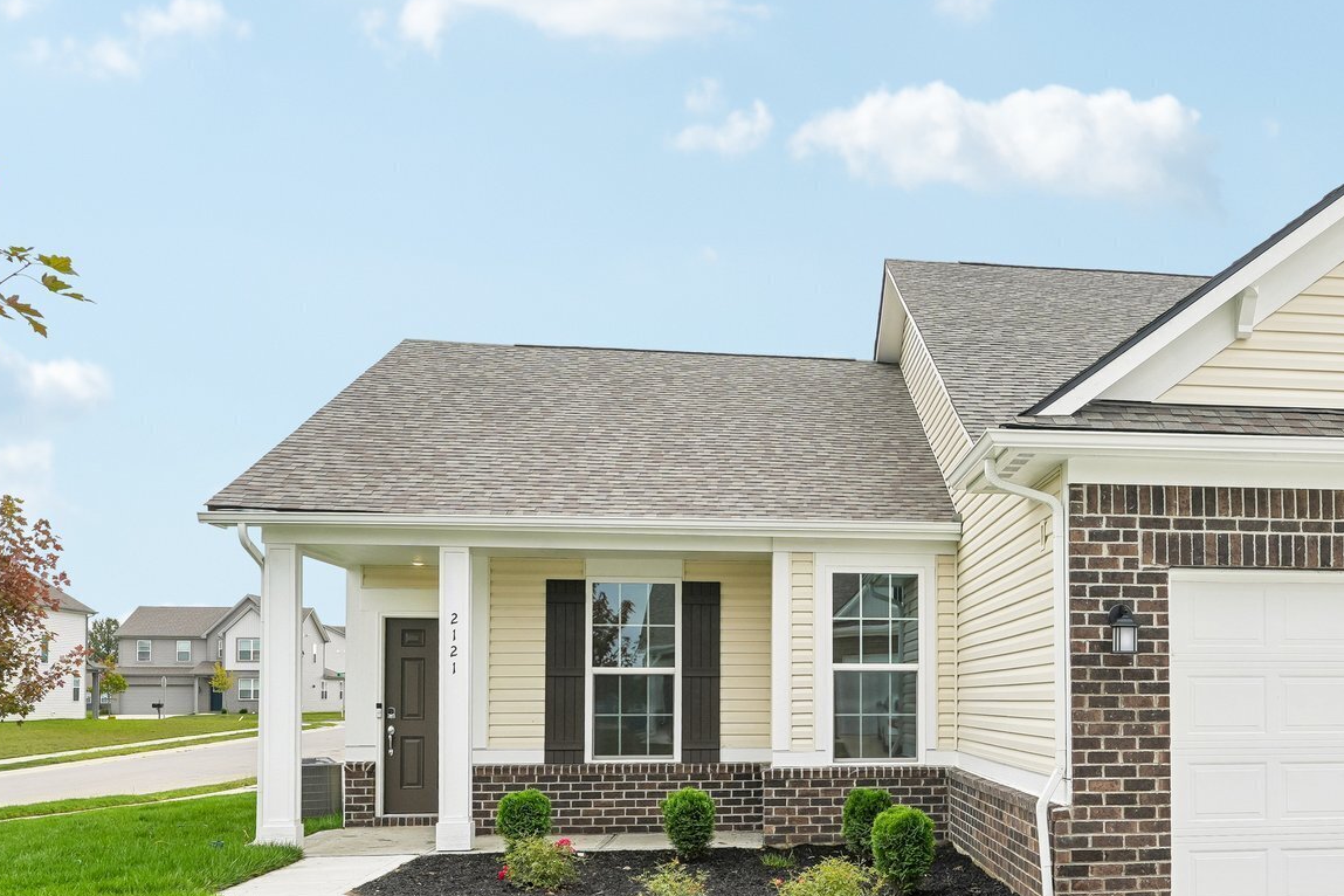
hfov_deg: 43.8
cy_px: 540
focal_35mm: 42
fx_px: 1564
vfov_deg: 31.9
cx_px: 1112
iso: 100
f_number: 8
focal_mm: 23.5
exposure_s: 1/200
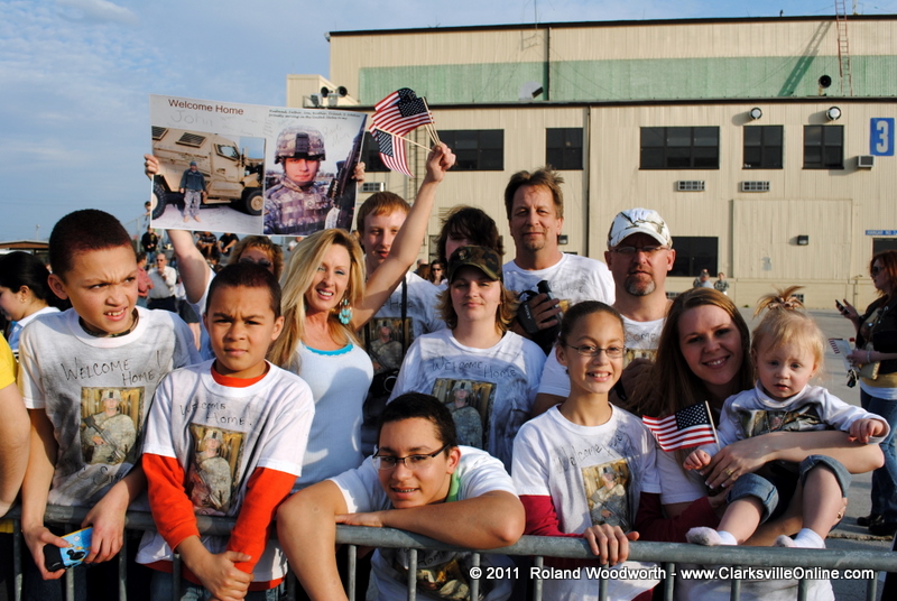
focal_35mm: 33
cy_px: 300
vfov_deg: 40.1
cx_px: 448
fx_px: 823
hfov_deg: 57.2
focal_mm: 22
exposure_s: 1/320
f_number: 8
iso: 100
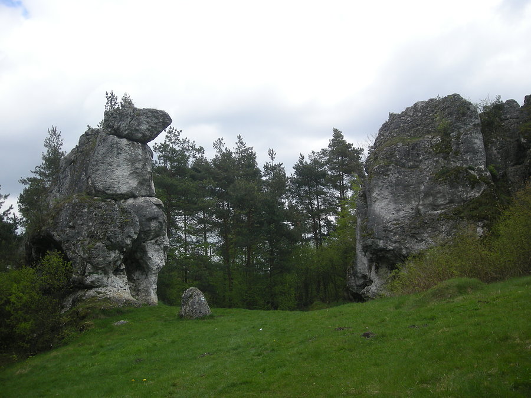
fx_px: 537
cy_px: 199
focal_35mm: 35
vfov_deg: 40.7
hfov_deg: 52.6
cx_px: 266
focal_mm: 5.7
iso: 50
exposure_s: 1/135
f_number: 5.7
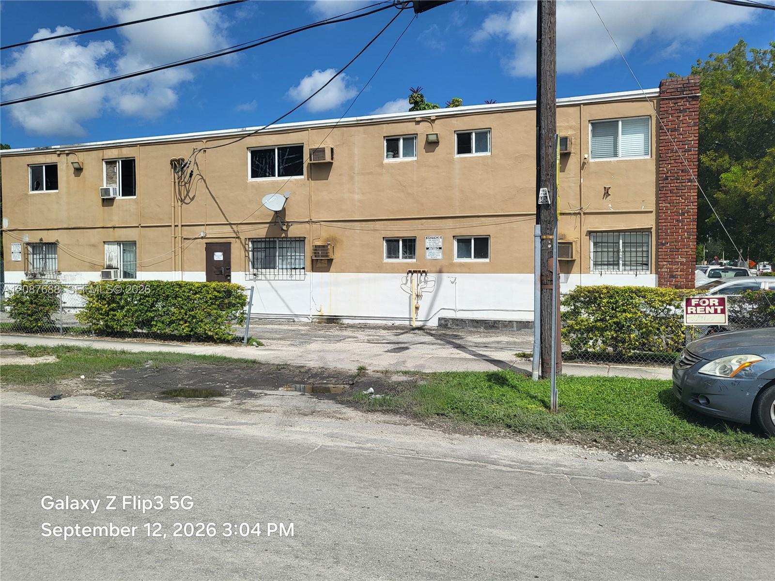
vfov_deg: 53.1
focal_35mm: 26
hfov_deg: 67.3
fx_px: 582
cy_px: 290
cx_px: 388
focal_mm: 4.25
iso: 50
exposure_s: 1/5717
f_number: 1.8
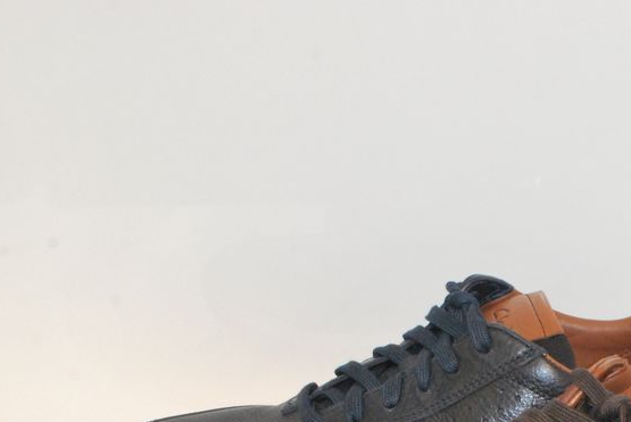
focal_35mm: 84
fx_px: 1473
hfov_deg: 23.7
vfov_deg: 15.9
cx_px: 539
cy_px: 454
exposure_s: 1/200
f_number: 13
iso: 1600
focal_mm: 26
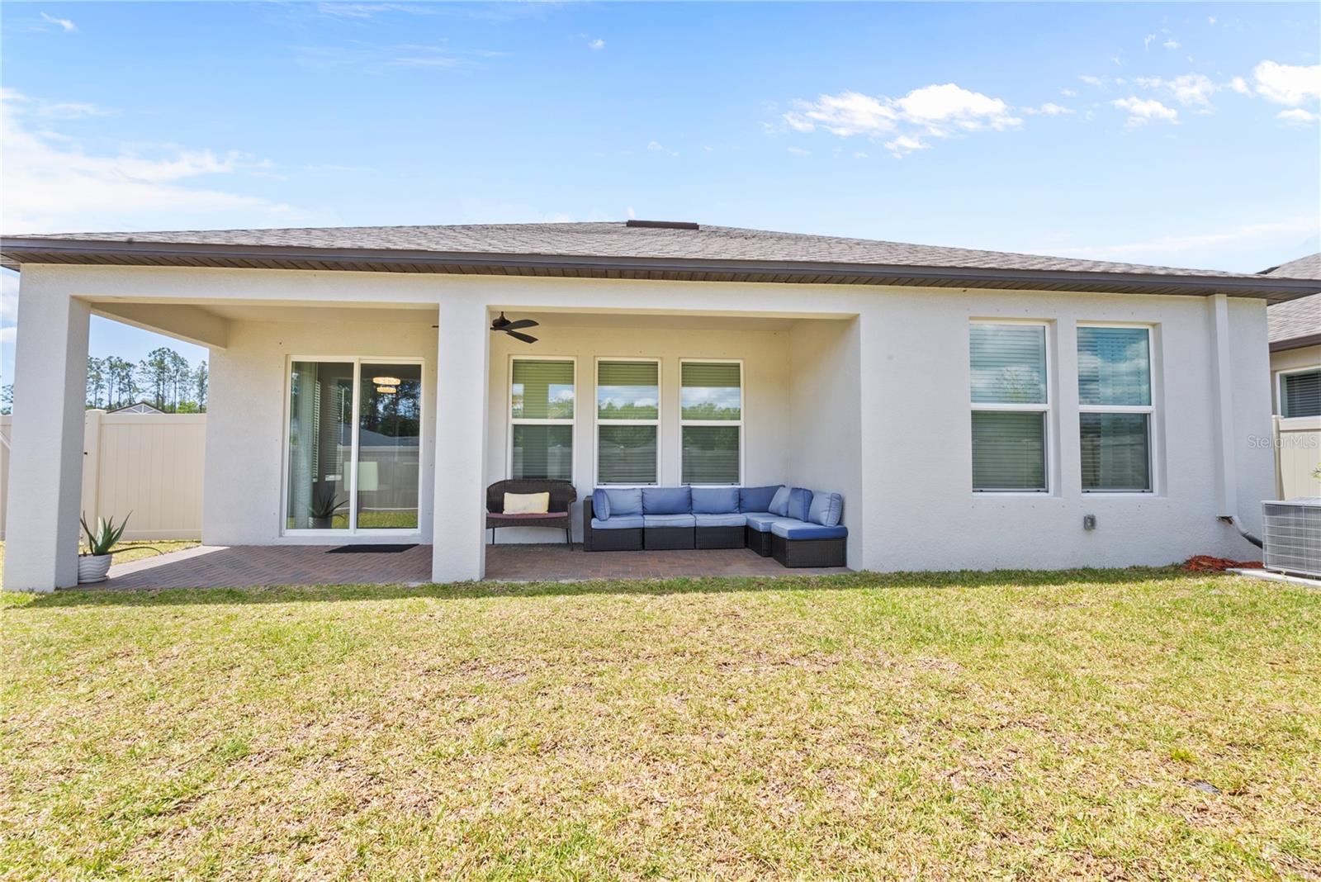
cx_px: 660
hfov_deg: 95.0
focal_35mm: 16
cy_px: 441
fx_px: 606
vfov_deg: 72.1
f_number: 22
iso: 500
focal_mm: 16.5
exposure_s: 1/15
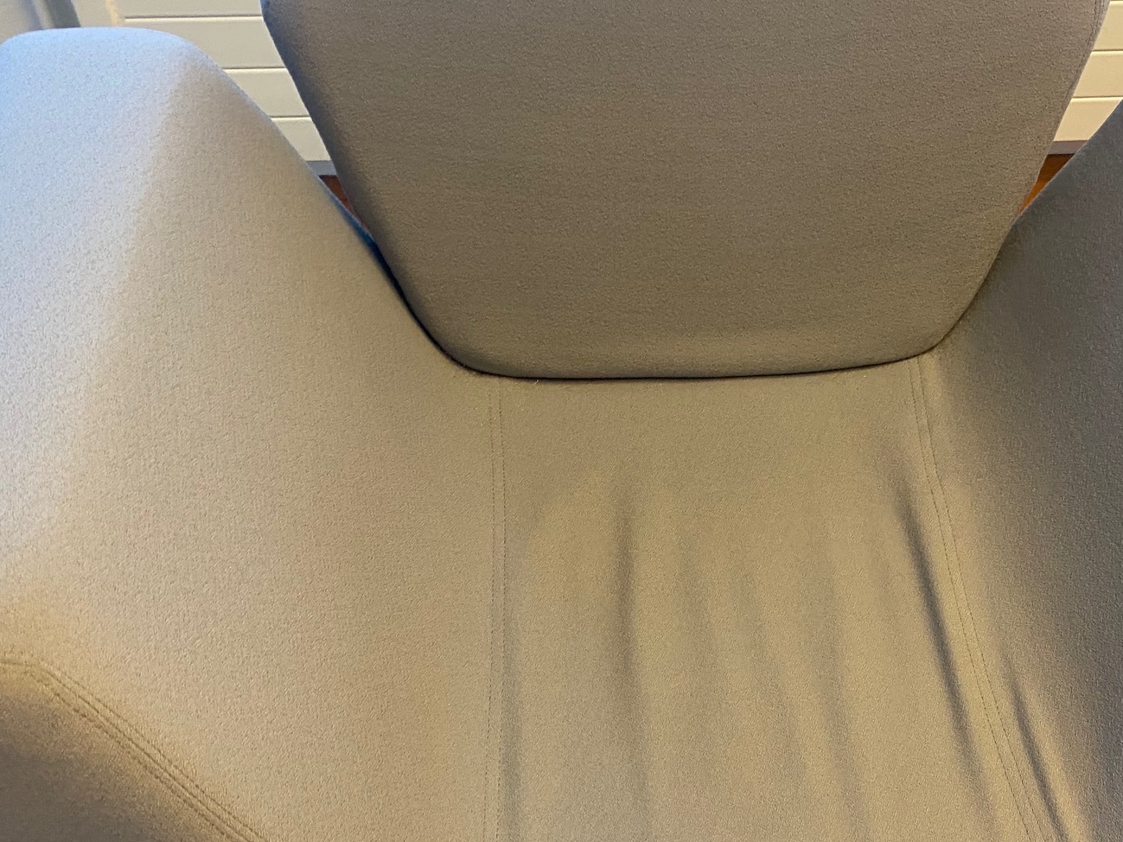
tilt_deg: -53.1
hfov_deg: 45.5
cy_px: 508
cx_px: 686
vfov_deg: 35.0
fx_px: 1330
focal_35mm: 41
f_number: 1.8
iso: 200
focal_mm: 4.25
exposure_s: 1/50
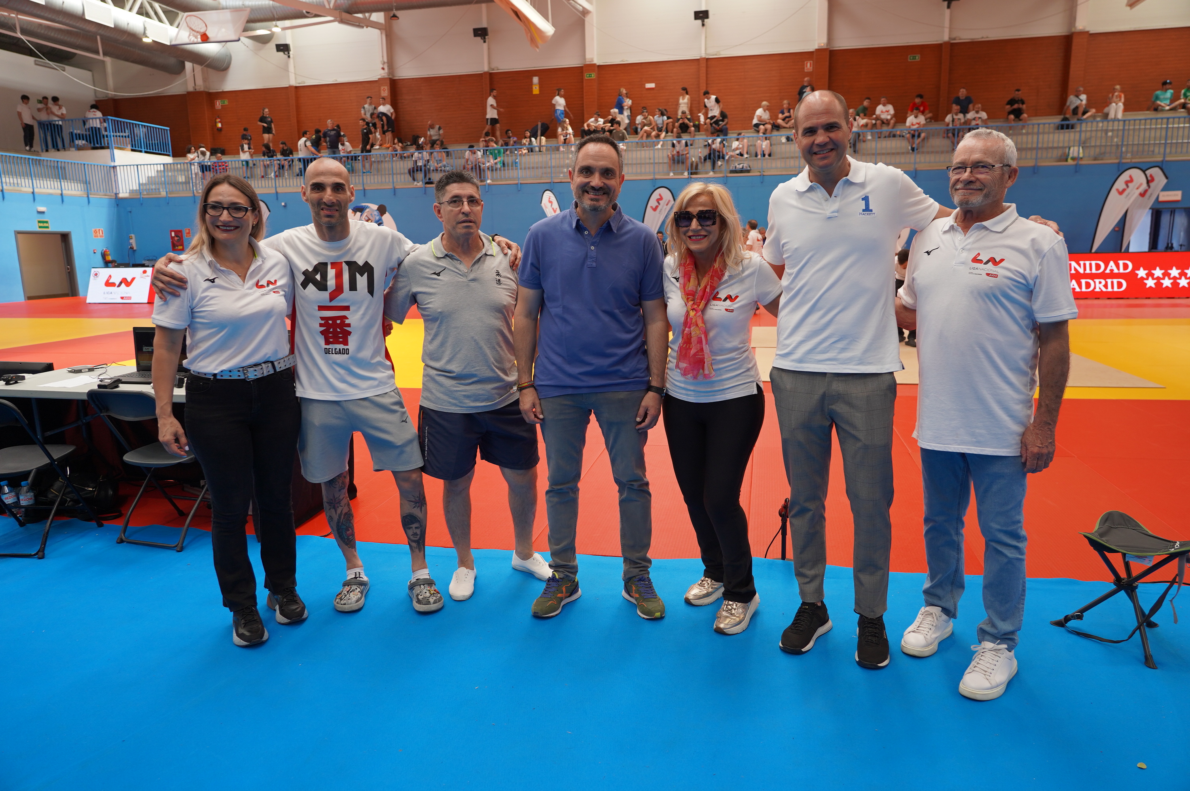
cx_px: 595
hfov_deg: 73.8
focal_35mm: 24
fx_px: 793
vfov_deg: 53.0
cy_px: 396
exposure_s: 1/160
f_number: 4
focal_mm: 24
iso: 400
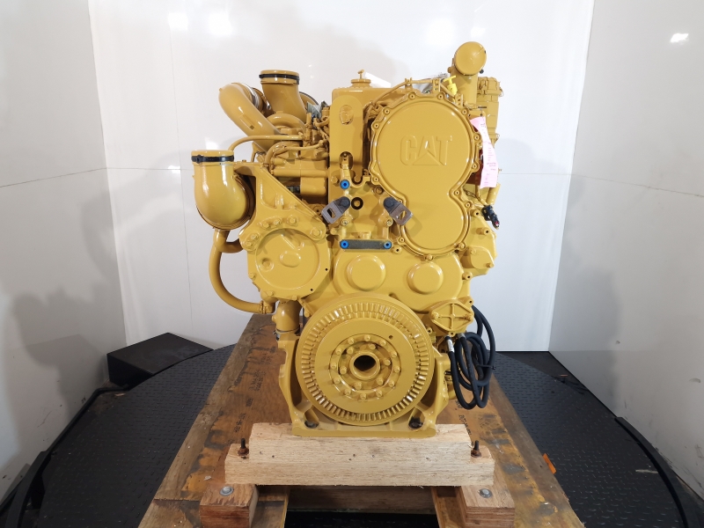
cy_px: 264
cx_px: 352
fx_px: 468
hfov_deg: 73.9
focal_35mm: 23
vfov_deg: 58.9
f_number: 1.8
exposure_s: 1/50
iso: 80
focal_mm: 6.4
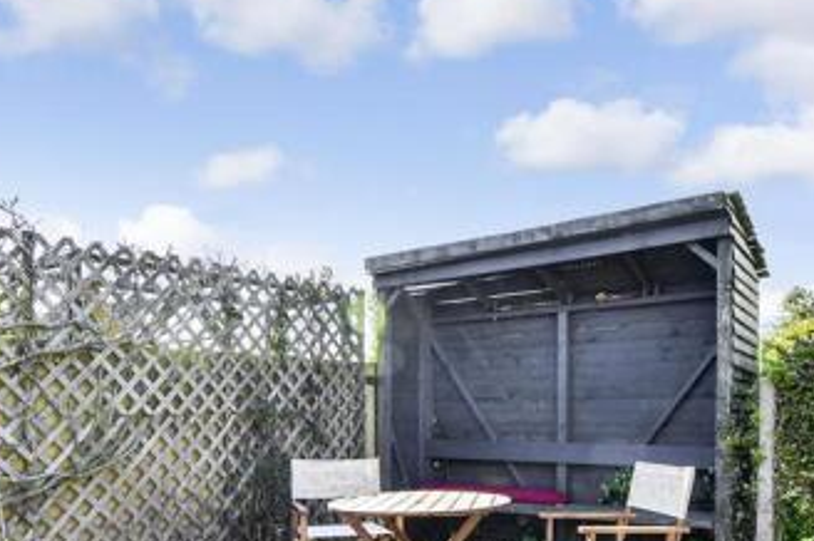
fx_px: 678
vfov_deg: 41.8
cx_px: 417
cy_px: 426
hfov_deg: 62.0
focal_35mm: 30
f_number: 9
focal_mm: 10
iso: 400
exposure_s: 1/500
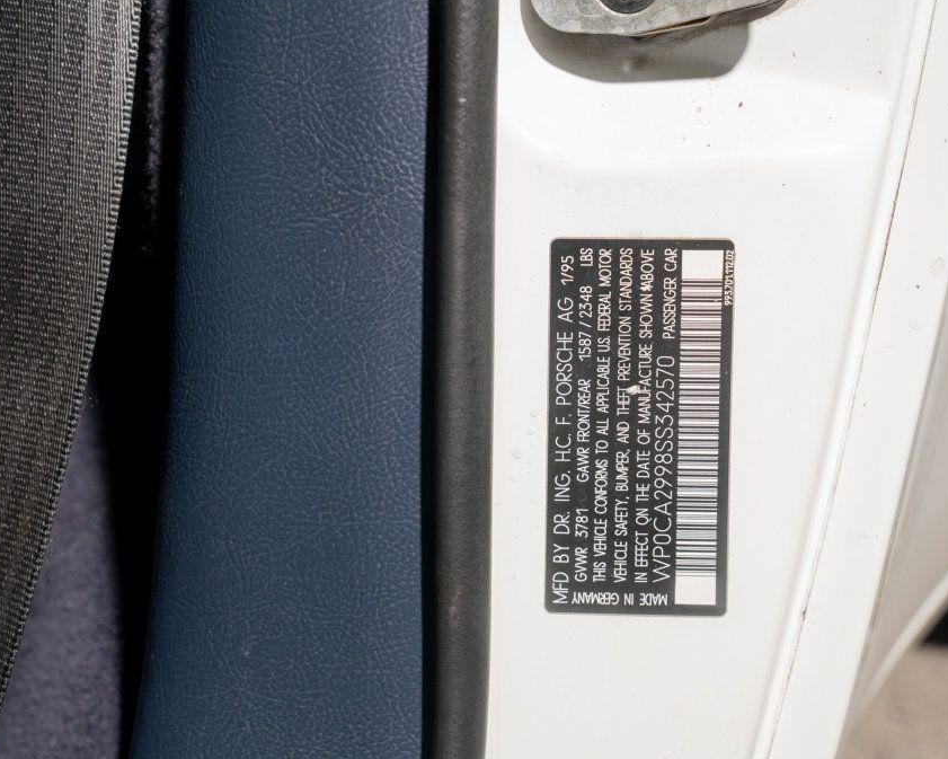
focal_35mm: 64
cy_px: 378
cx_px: 494
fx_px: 1796
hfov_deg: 29.6
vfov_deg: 23.9
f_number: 6.3
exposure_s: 1/60
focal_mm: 56
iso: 250
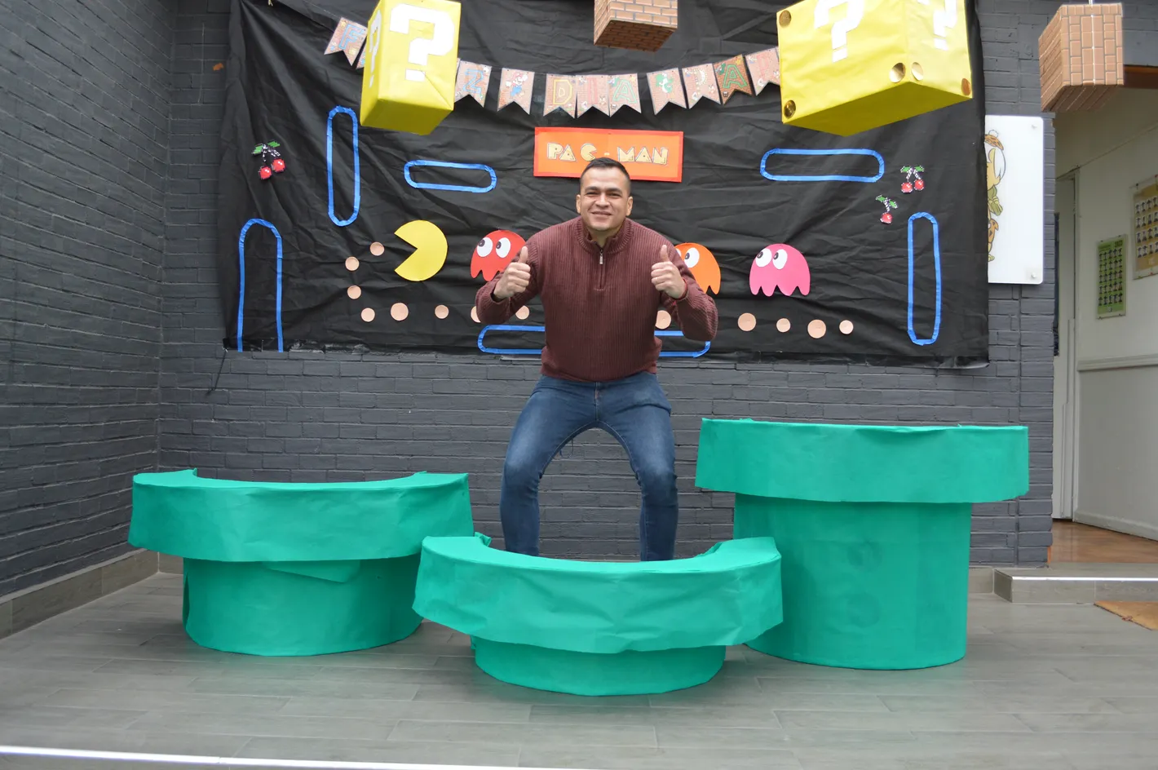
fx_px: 1060
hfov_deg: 57.3
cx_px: 579
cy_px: 385
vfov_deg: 39.9
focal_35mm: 33
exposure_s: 1/60
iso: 400
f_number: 4
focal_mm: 22
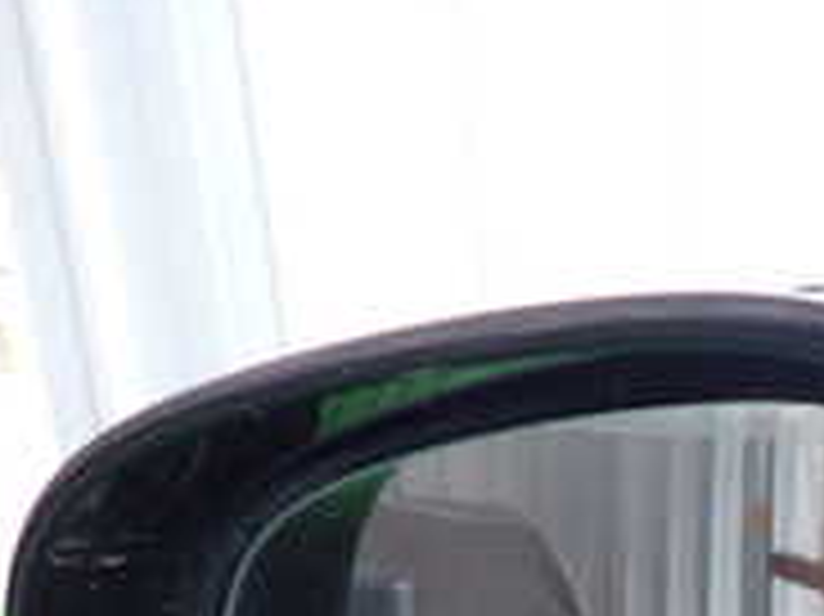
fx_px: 1951
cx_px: 1117
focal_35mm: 82
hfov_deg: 21.3
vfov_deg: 16.6
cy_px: 881
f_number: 2
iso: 200
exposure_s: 1/60
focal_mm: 4.5
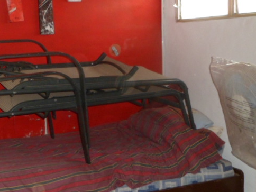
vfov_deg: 26.5
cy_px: 108
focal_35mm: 55
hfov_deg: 34.6
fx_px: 407
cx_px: 82
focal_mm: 4.9
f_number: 3.3
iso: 160
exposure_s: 1/45
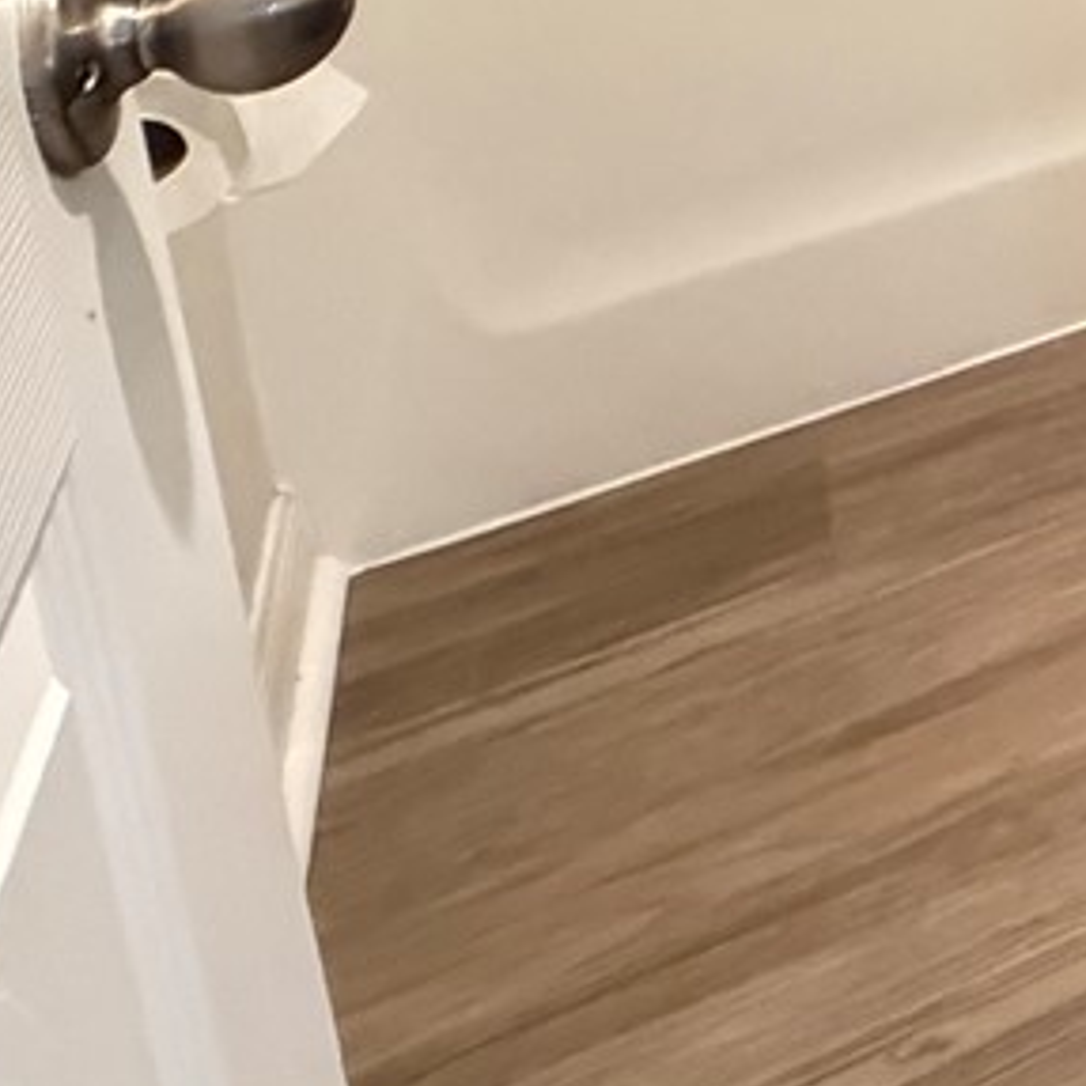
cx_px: 2062
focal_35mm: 69
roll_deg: +2.5
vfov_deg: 19.3
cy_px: -832
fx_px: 2449
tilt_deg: -11.1
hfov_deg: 18.4
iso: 1000
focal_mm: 2.22
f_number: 2.2
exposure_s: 1/40
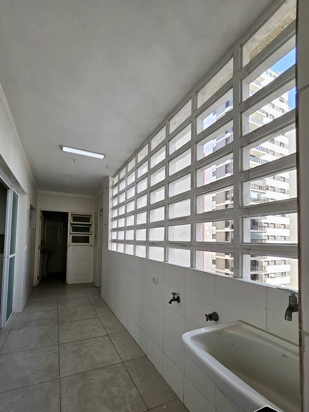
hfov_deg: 81.4
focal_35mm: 15
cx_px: 137
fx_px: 179
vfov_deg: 97.7
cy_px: 232
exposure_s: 1/142
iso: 32
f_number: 2.2
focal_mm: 1.7
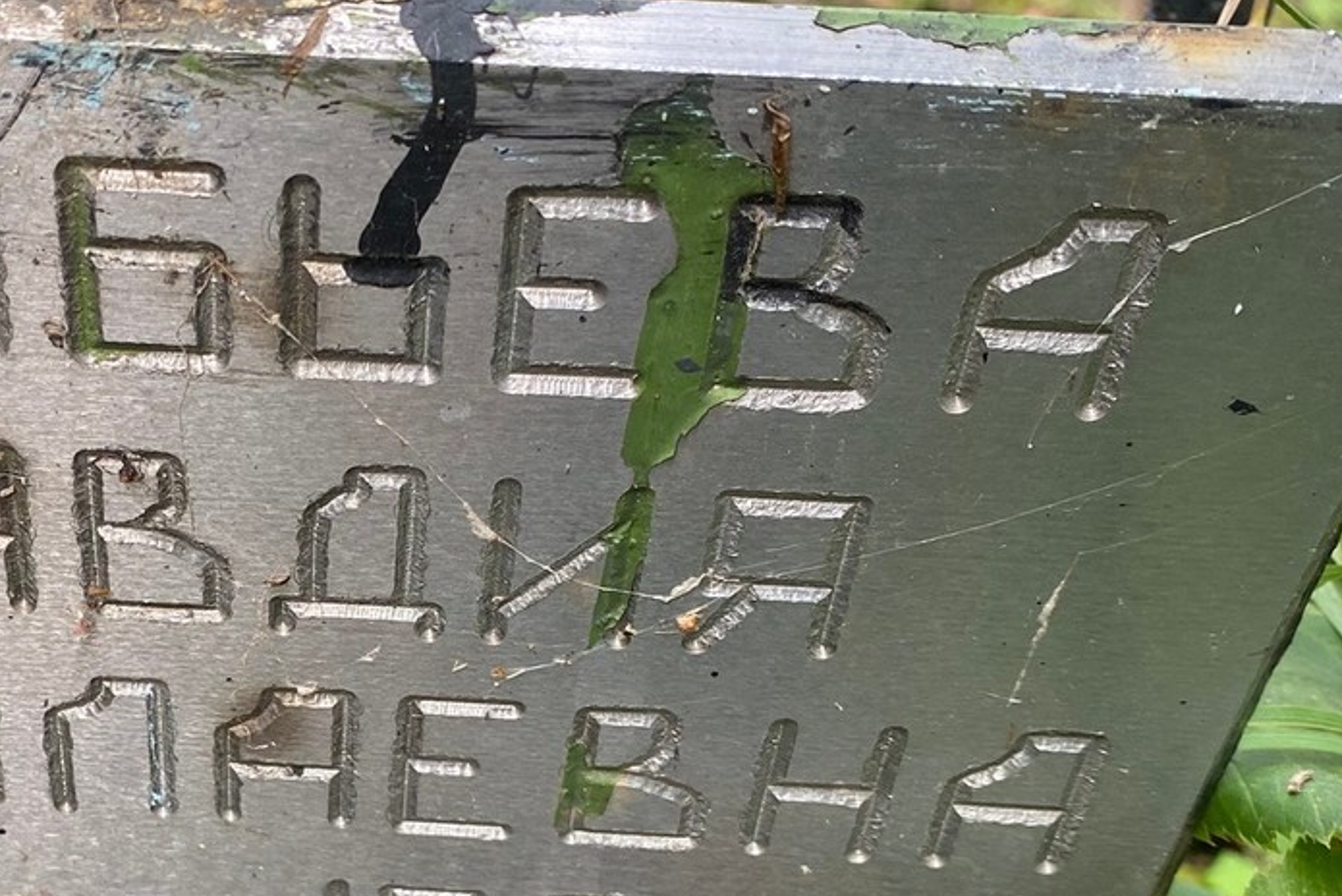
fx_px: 2088
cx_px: 265
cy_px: 730
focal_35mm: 56
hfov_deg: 34.5
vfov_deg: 23.8
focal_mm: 4.25
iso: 64
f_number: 1.8
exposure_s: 1/121
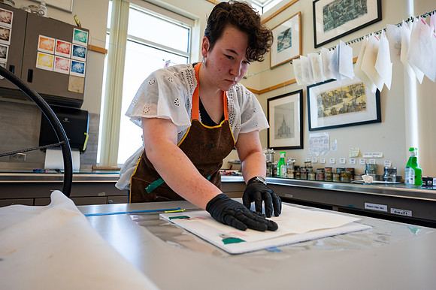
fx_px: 242
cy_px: 145
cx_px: 218
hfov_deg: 84.0
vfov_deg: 61.9
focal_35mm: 20
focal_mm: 20
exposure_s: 1/250
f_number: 4
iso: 500
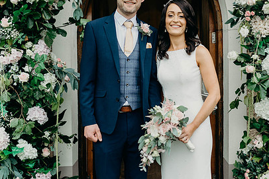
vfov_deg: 27.0
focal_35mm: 50
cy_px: 79
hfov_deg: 39.4
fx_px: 374
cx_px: 162
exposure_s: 1/400
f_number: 2
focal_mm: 35
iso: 200
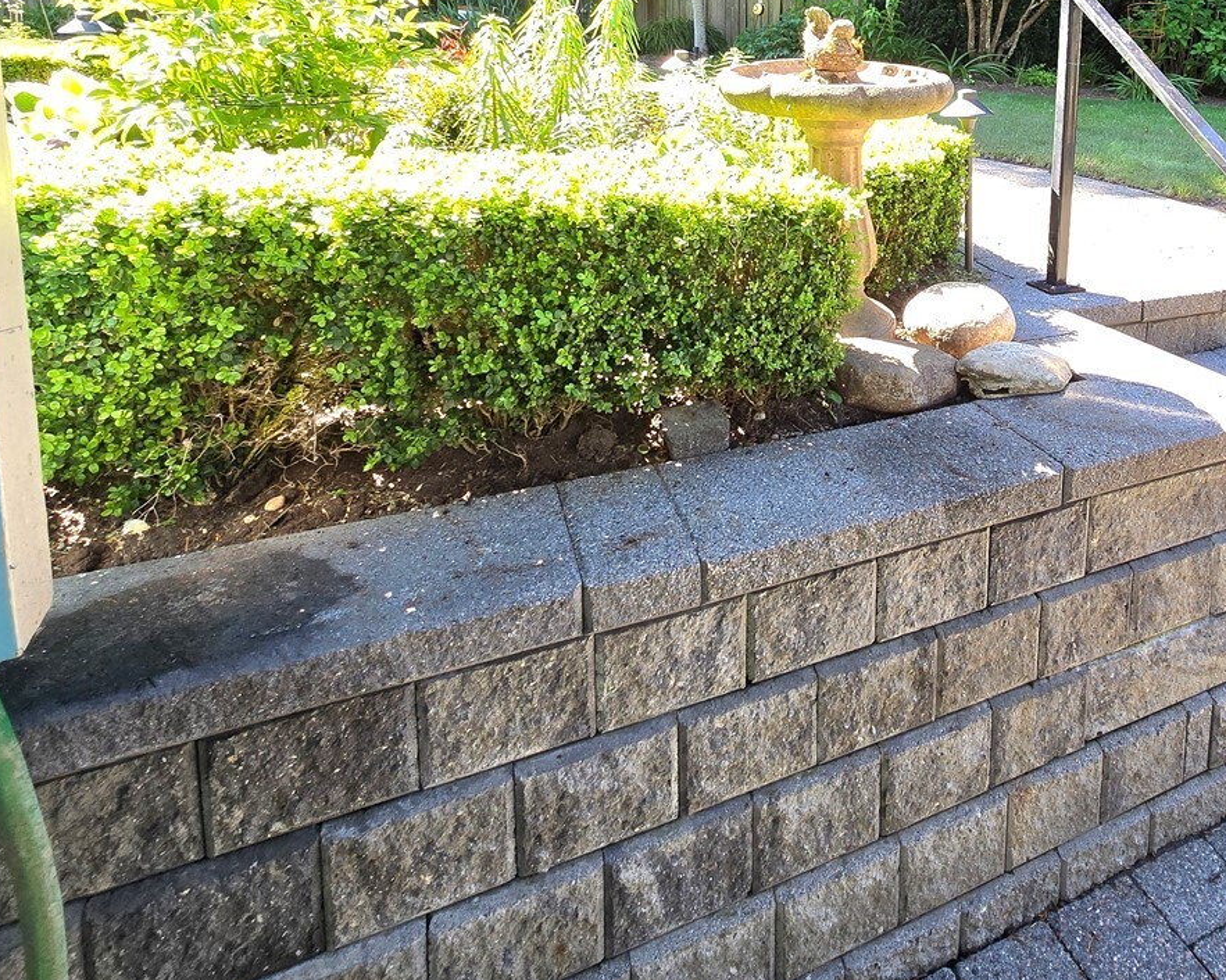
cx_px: 940
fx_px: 834
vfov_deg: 55.3
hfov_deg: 67.3
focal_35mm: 23
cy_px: 157
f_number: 2.2
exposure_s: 1/120
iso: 50
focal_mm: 2.2
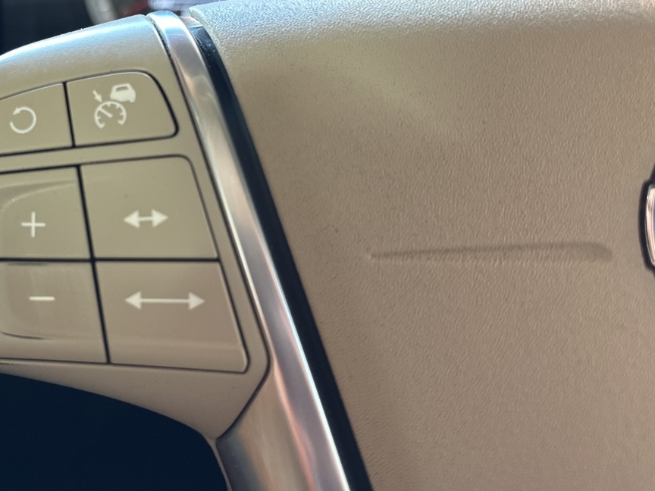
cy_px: 168
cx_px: 114
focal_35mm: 40
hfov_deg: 44.1
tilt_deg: -24.7
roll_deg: -0.2
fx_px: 757
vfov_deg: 35.6
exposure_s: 1/71
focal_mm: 6.86
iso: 200
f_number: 1.78
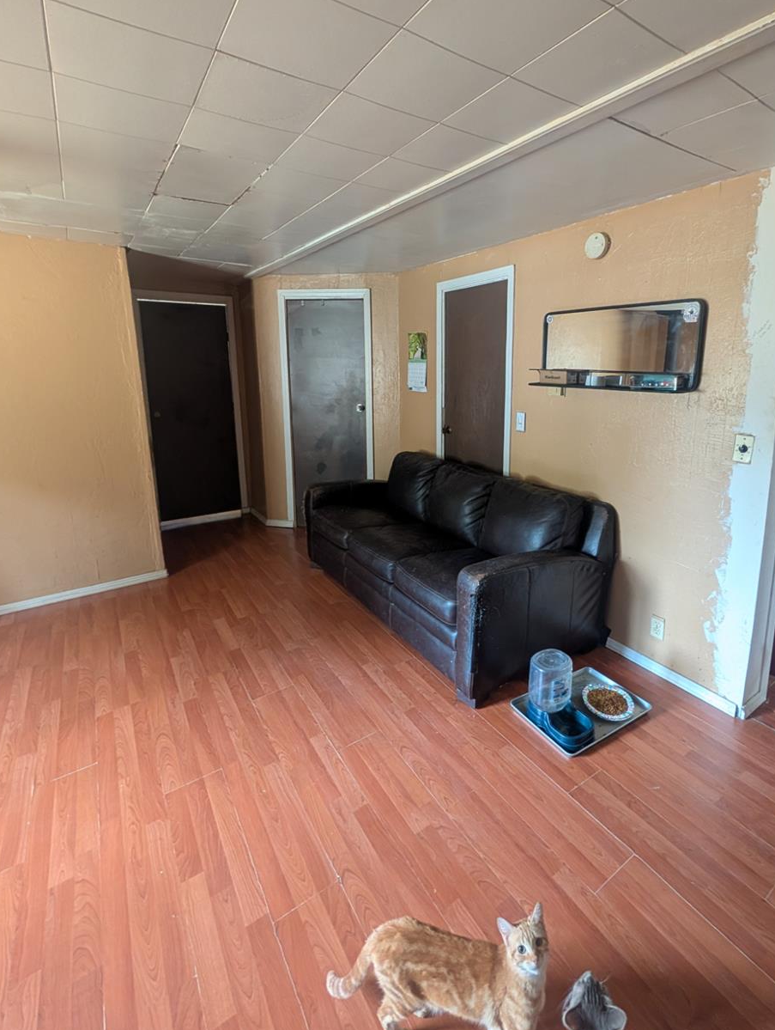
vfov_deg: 97.5
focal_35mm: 15
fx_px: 447
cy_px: 448
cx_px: 448
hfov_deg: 81.3
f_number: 1.7
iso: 230
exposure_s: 1/33.6
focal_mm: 2.02
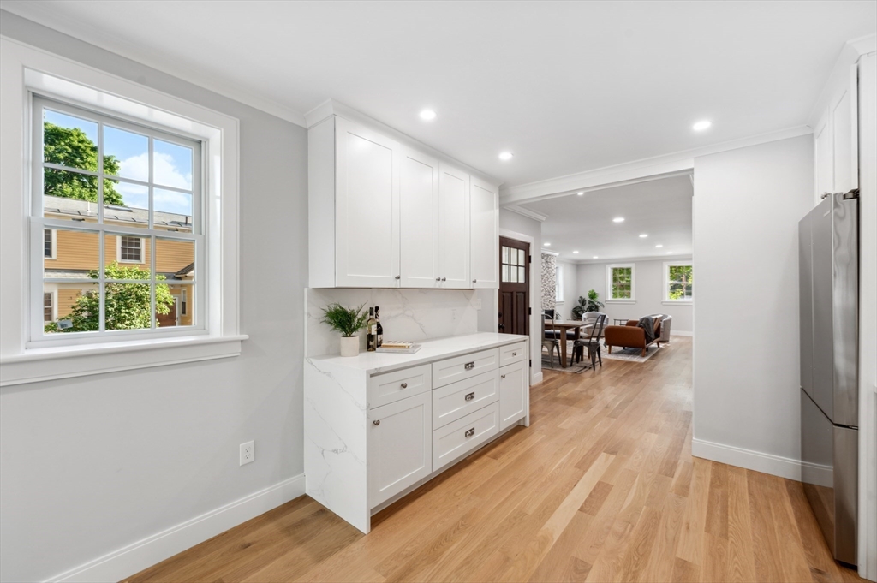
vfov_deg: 81.1
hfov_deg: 104.3
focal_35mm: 14
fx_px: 341
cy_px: 292
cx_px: 438
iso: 100
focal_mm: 14
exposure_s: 1/5
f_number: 8
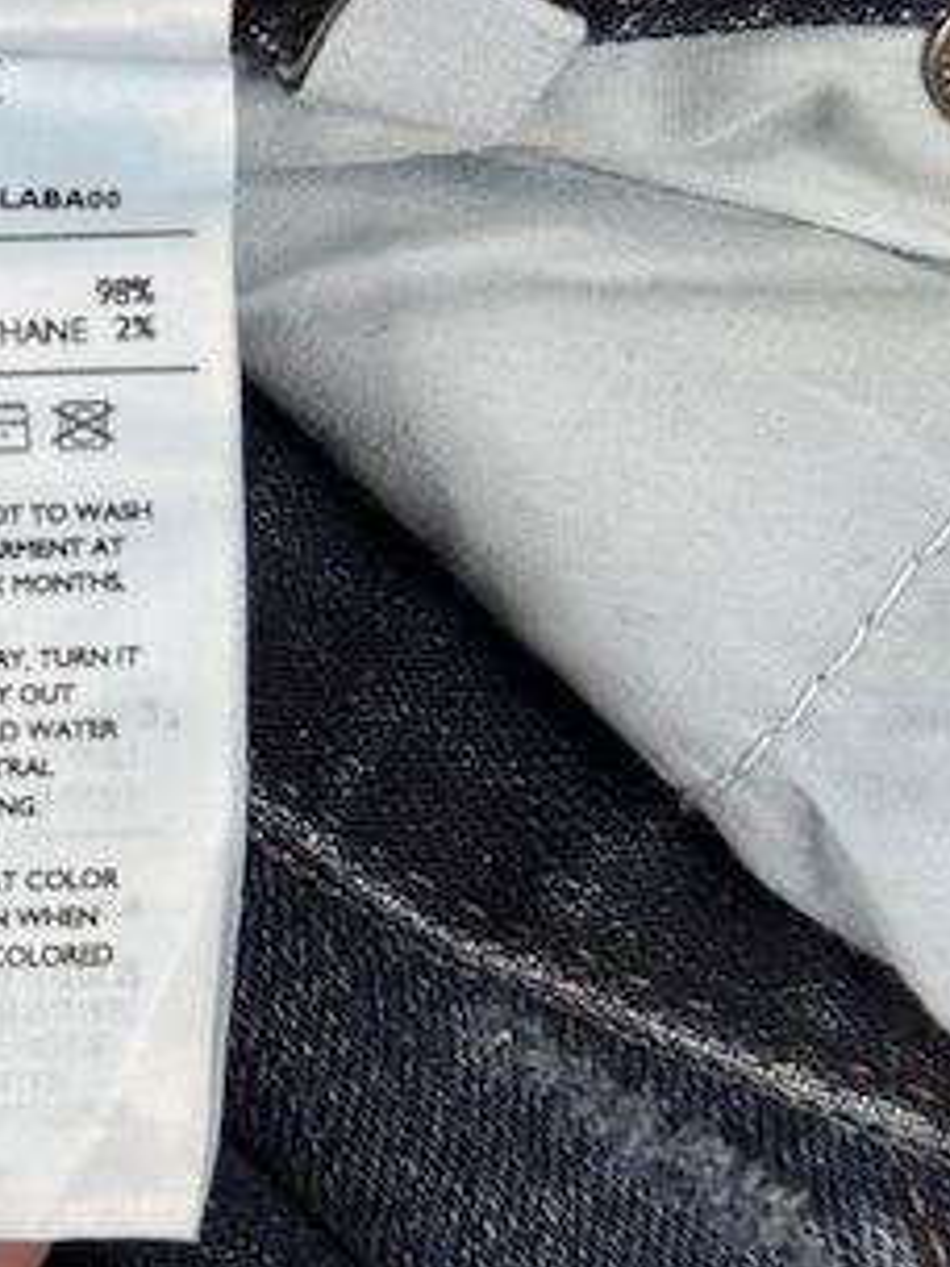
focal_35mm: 101
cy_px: 108
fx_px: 3696
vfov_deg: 19.1
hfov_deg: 14.5
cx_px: 121
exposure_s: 1/121
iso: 50
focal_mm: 6.76
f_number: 1.78
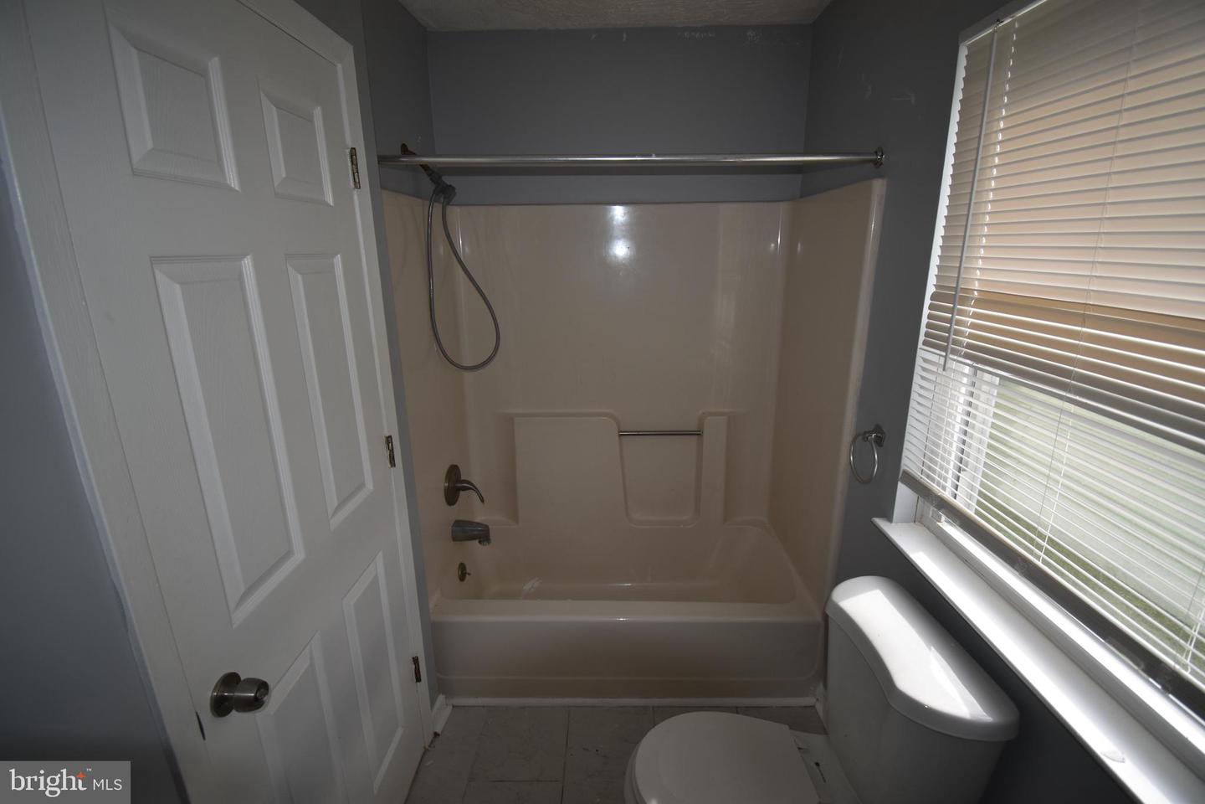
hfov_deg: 100.4
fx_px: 502
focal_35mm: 15
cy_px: 402
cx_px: 602
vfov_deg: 77.3
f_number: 5
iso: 220
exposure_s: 1/200
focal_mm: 10
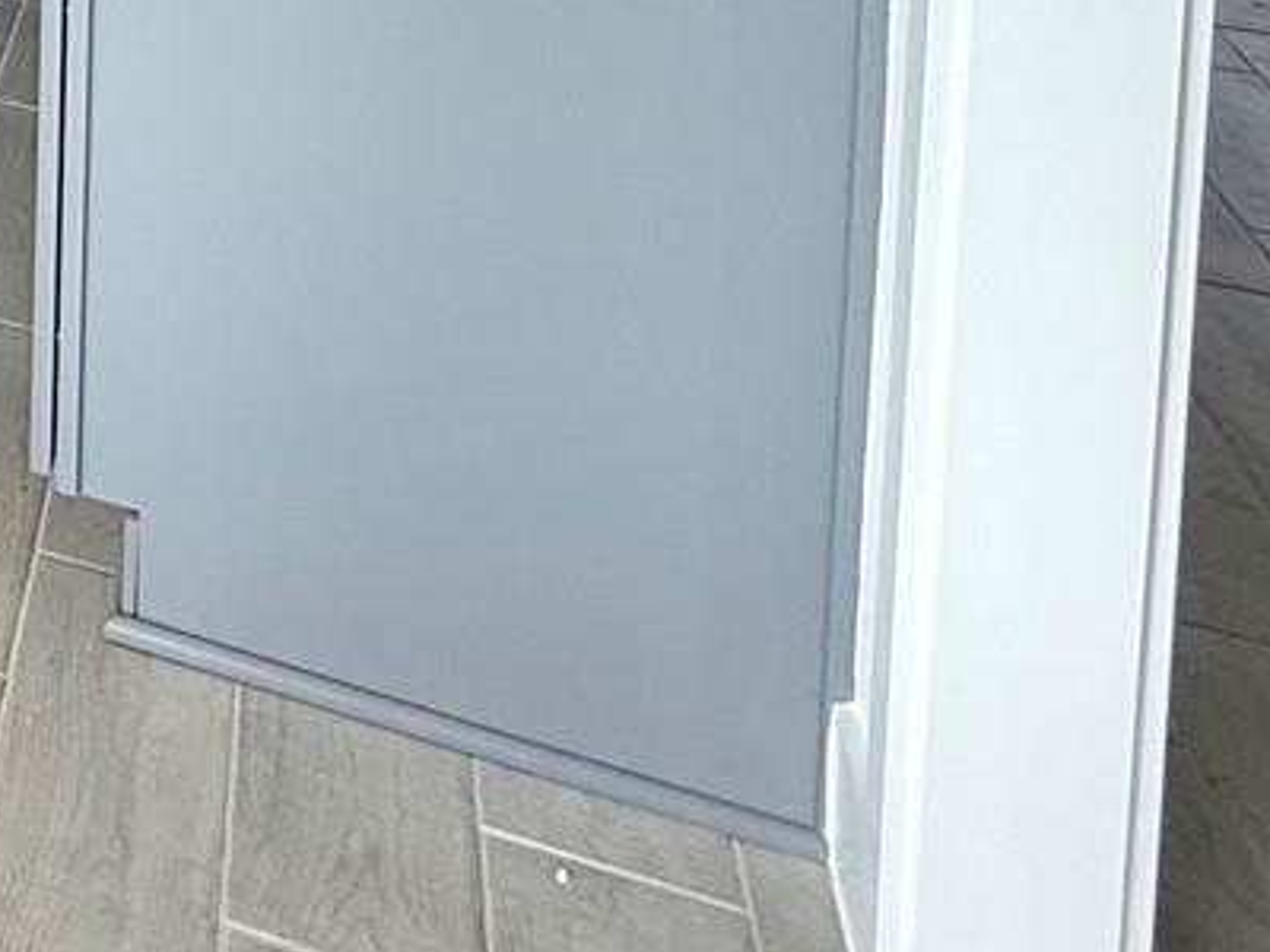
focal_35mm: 56
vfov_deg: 19.6
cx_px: -606
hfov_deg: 26.0
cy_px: -746
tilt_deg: -3.6
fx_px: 2055
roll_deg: -0.6
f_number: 2.2
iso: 100
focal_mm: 2.22
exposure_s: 1/99
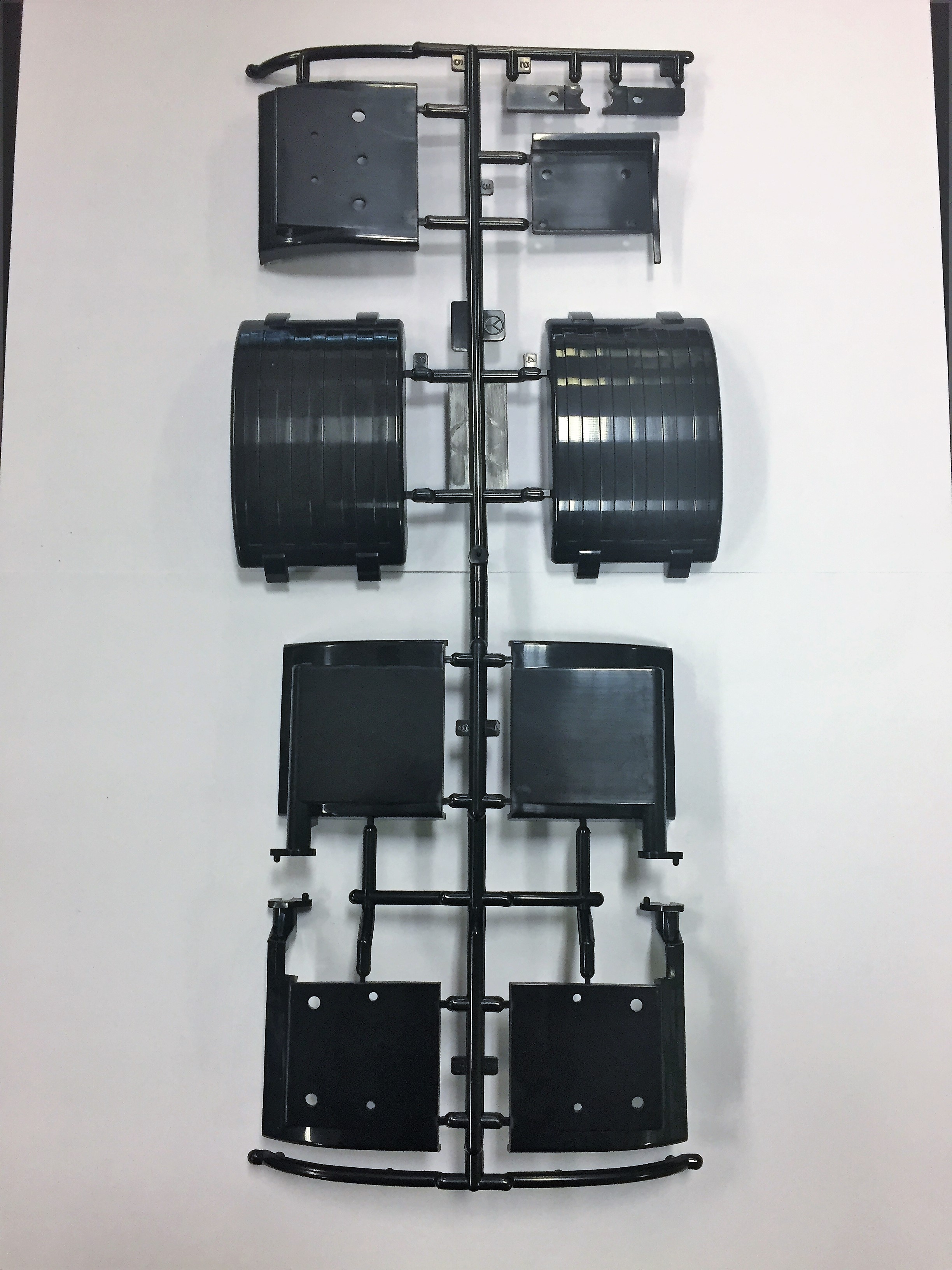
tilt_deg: -82.9
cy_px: 635
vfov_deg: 61.7
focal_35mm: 29
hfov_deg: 48.2
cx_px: 476
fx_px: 1063
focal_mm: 4.15
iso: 64
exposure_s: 1/33
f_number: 2.2
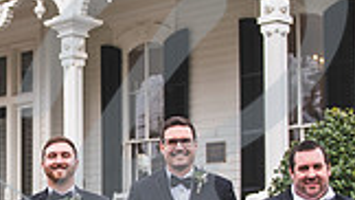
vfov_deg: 11.4
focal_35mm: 105
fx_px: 988
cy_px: 192
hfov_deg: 19.8
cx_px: 0
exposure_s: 1/800
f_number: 2.8
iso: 100
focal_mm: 28
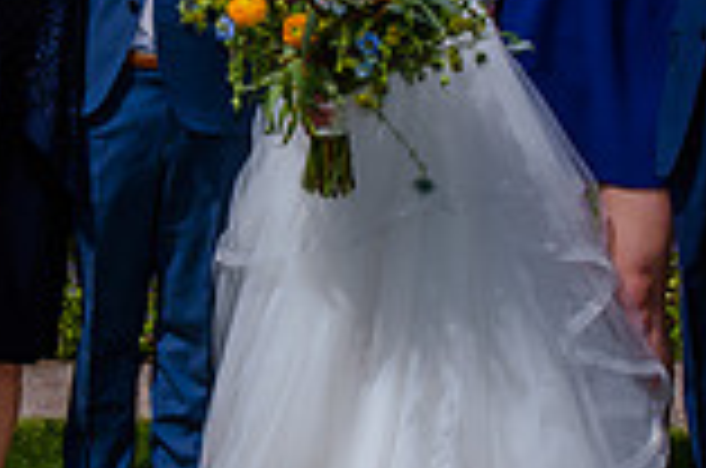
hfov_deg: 15.5
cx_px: 241
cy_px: 48
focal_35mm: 132
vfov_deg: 10.3
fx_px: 2583
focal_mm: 34
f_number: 16
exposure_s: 1/200
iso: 200
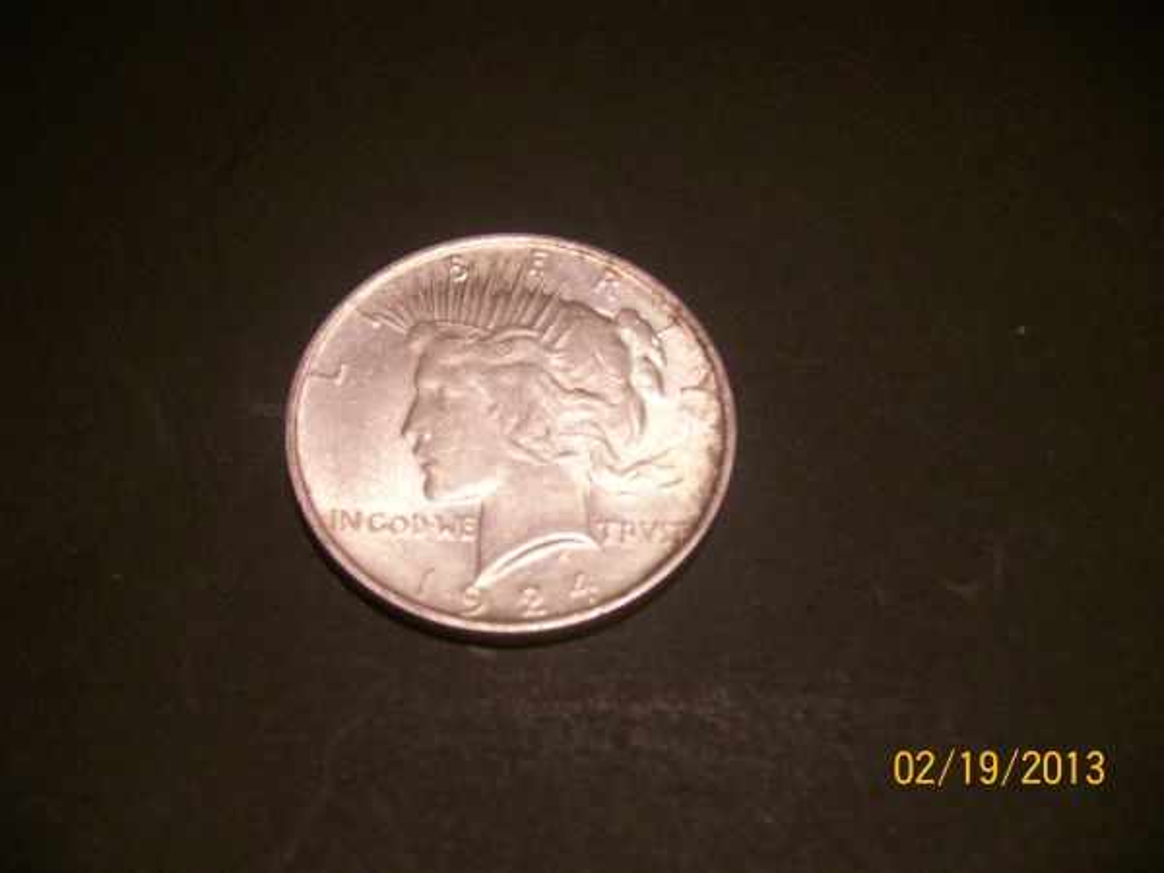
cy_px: 436
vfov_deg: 40.7
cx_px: 582
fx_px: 1177
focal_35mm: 35
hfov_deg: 52.6
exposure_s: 1/23.8
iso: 160
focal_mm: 5.8
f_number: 2.8
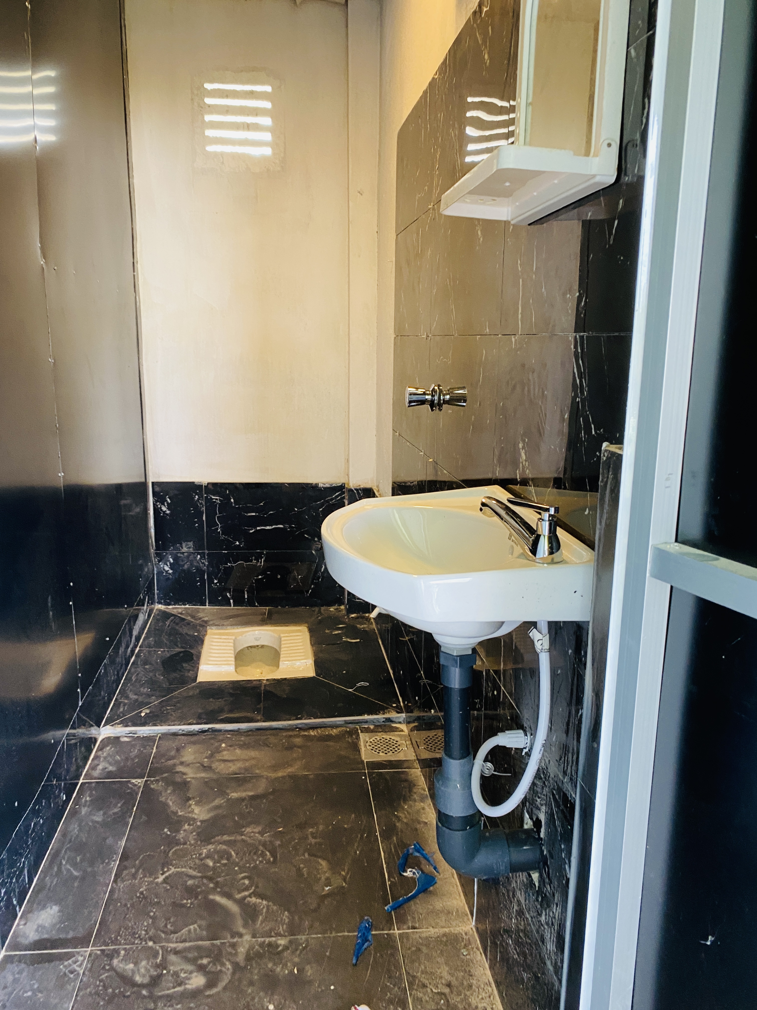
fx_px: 758
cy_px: 505
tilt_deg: -11.1
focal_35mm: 26
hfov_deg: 53.1
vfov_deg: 67.3
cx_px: 378
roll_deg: +0.6
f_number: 1.8
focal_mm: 4.25
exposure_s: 1/60
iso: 200
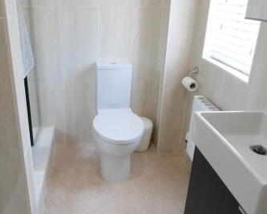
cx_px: 104
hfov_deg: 56.7
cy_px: 79
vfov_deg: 46.7
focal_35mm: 31
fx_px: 245
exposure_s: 1/60
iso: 800
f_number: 4
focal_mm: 9
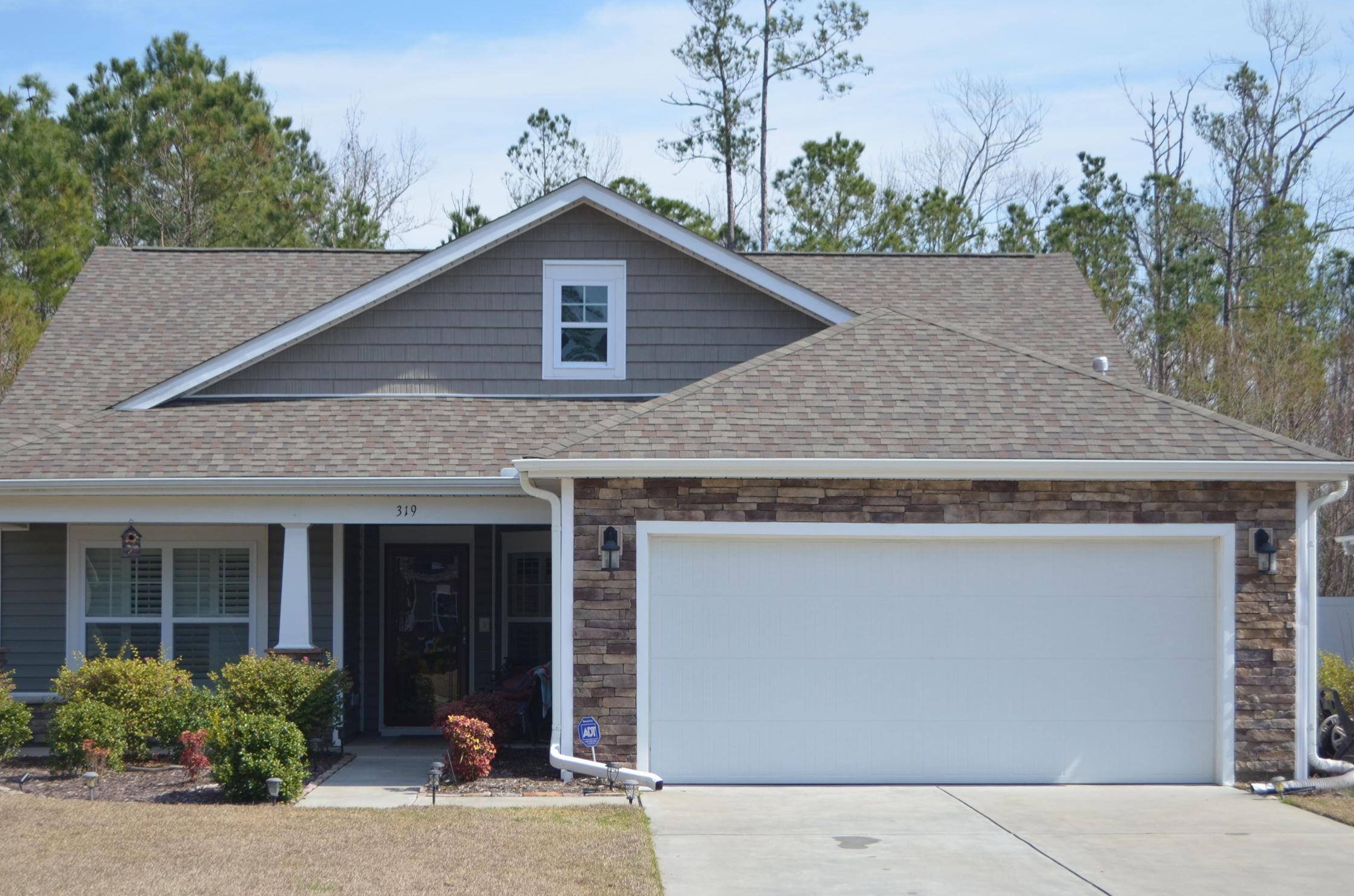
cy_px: 533
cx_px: 659
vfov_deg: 20.5
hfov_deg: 30.6
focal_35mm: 66
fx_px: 2477
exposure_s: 1/1250
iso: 200
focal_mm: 32
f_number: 4.8
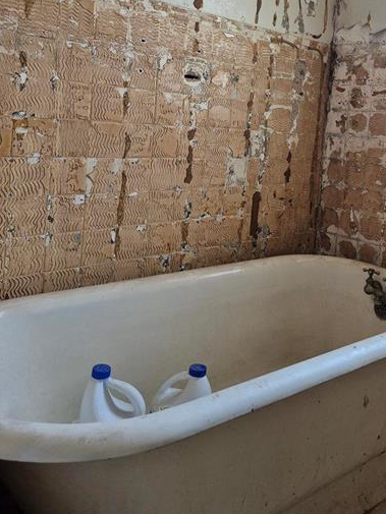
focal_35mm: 35
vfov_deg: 50.9
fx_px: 520
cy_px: 145
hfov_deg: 39.8
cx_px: 279
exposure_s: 1/120
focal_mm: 5.4
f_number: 1.8
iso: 400
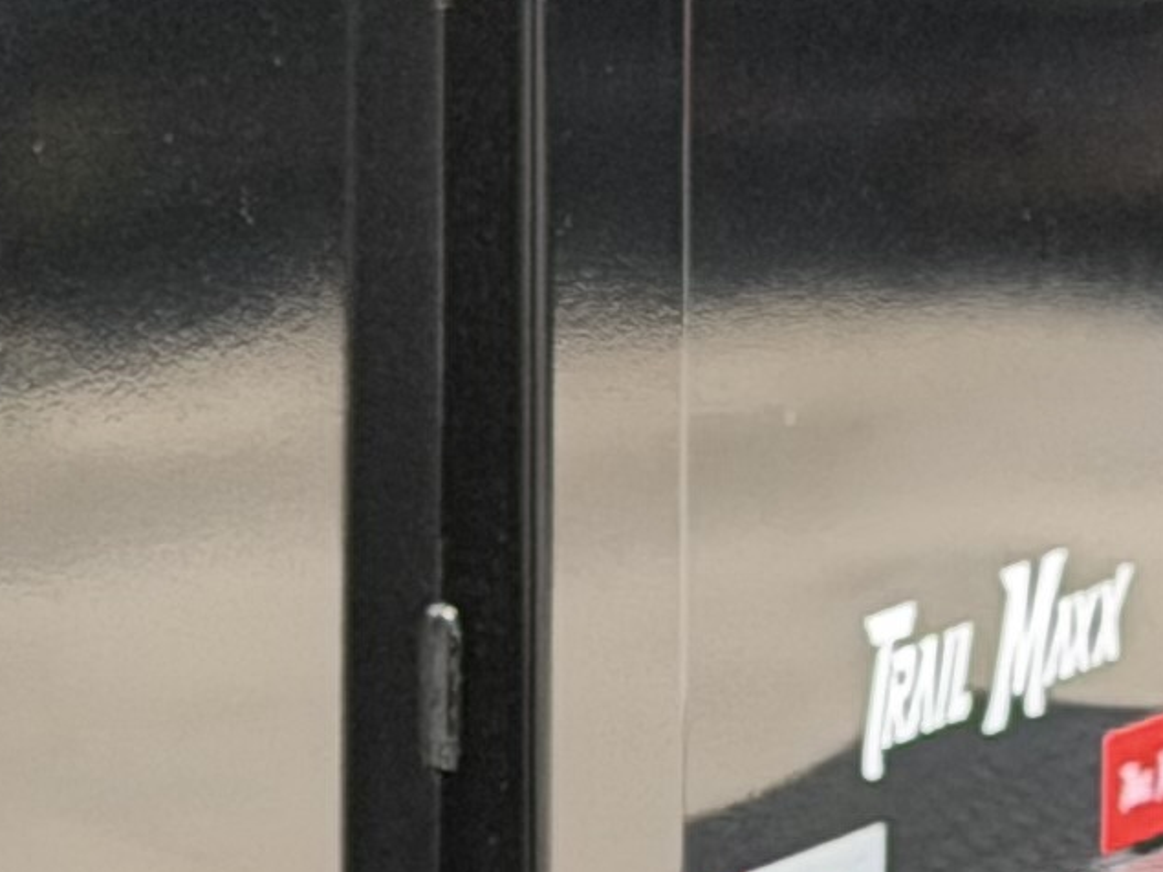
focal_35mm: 305
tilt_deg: -5.3
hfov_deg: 6.4
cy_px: 735
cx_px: -965
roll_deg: +0.3
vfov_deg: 4.9
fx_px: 10245
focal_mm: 6.76
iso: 100
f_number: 1.78
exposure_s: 1/2033
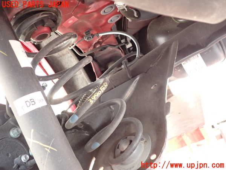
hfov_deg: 60.0
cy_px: 85
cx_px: 113
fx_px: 196
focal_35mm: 30
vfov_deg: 46.8
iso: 320
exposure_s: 1/30
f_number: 2.3
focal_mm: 5.4
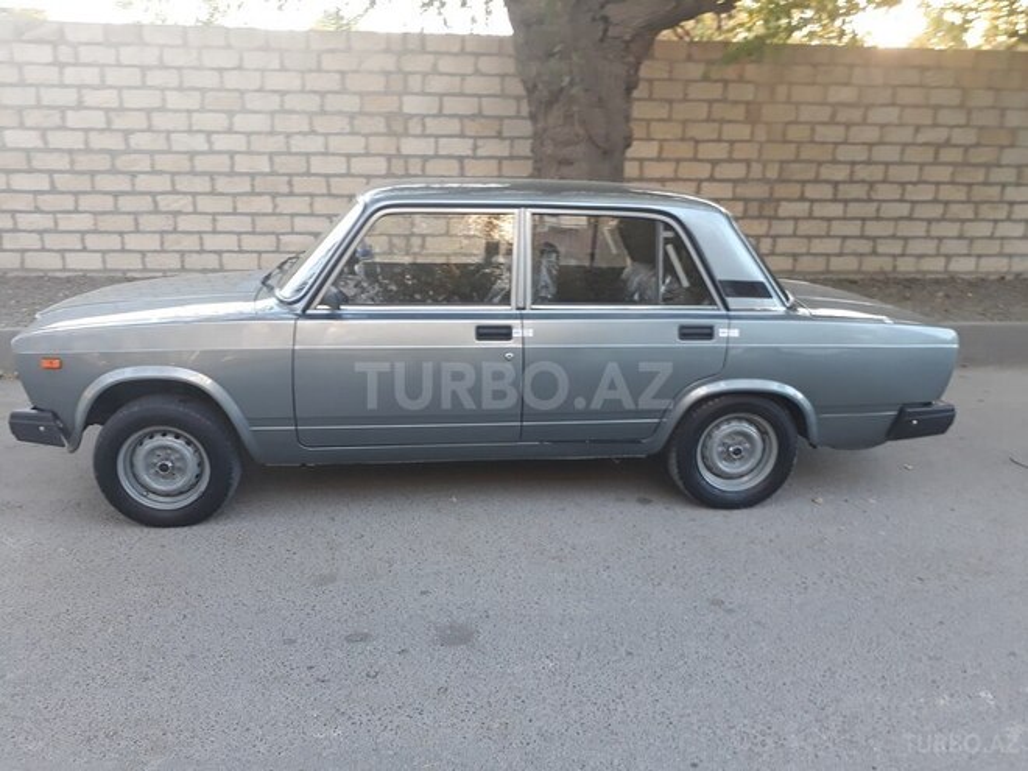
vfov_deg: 51.4
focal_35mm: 27
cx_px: 514
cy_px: 386
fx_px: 802
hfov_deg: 65.3
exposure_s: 1/33
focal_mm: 3.6
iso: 64
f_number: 1.9
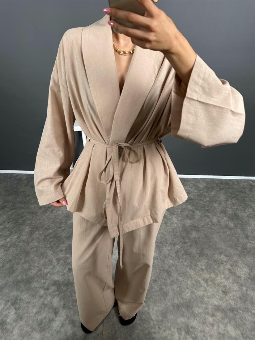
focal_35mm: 24
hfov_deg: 56.8
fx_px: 236
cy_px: 170
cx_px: 128
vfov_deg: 71.6
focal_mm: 6.86
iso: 100
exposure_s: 1/121
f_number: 1.78
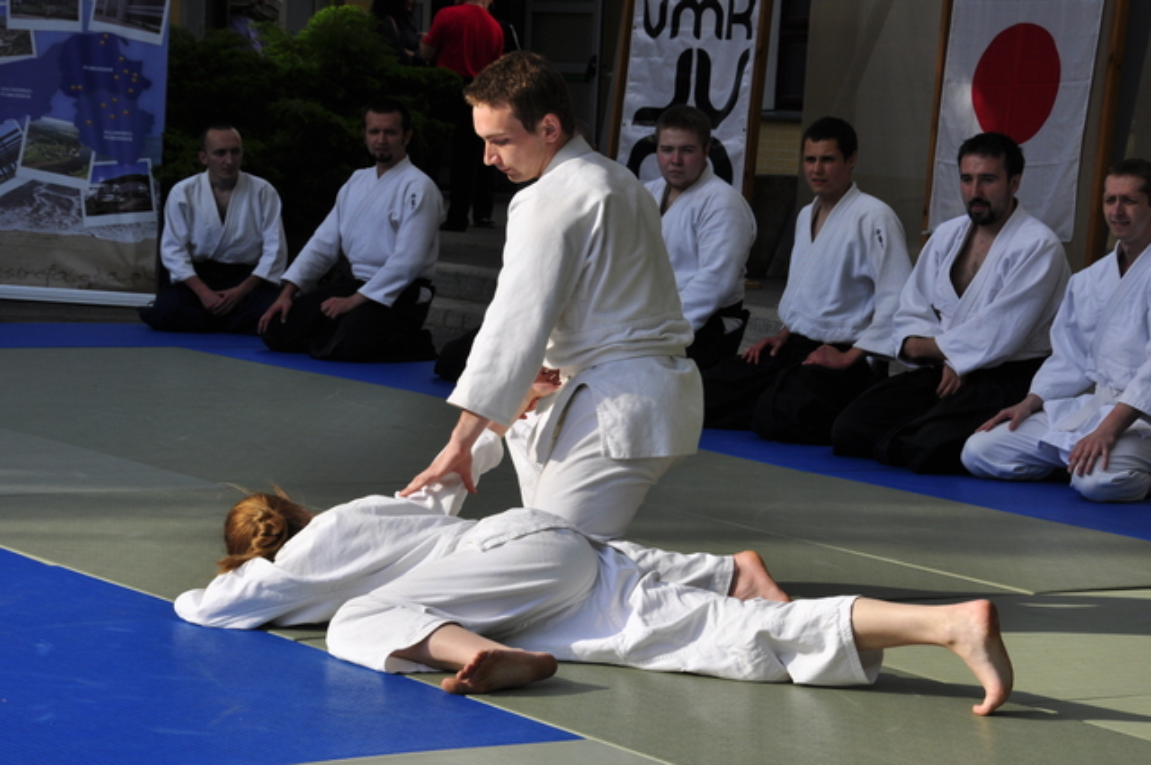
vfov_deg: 13.8
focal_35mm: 99
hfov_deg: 20.6
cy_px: 382
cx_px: 576
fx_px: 3161
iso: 200
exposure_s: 1/250
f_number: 13
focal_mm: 66
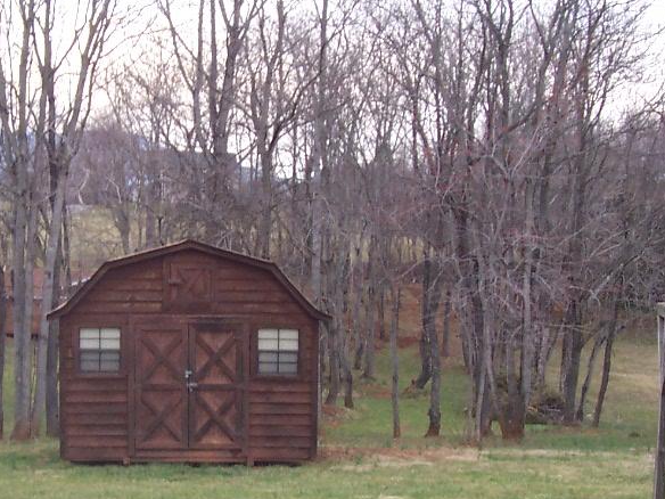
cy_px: 341
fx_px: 1460
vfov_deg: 19.3
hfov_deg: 25.4
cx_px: 189
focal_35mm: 76
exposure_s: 1/90
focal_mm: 5.6
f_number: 2.8
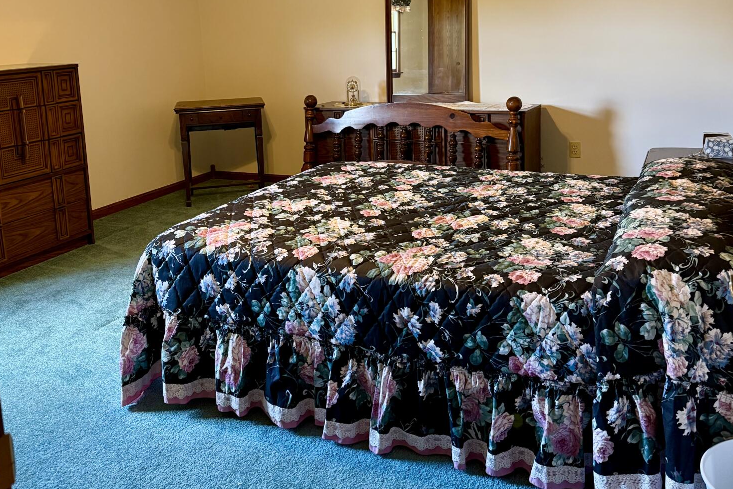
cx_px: 362
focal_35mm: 34
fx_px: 692
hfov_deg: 55.8
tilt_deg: -8.0
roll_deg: +2.0
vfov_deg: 38.0
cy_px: 127
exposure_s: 1/60
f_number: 1.78
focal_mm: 6.76
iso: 500
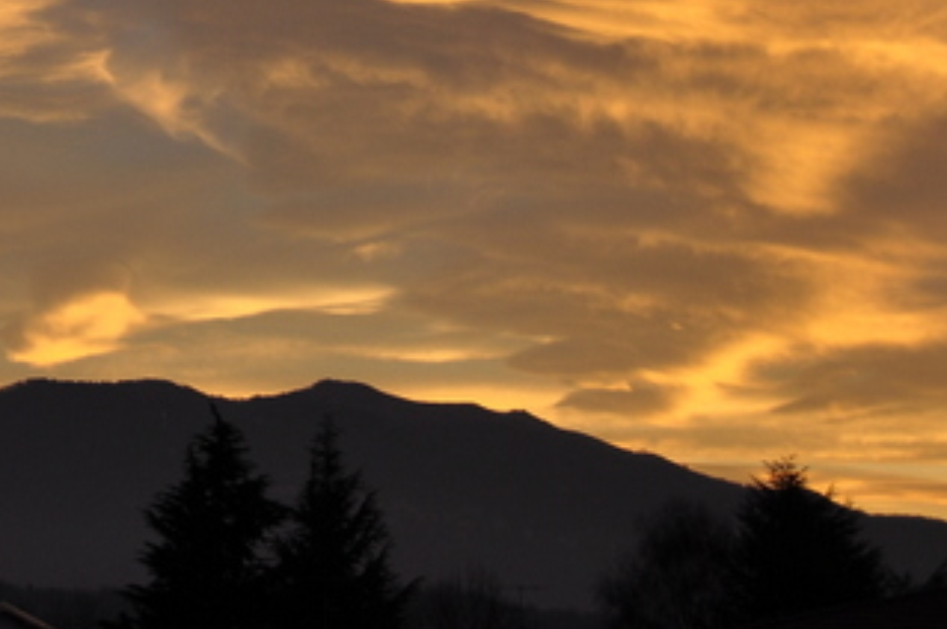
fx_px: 4546
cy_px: -92
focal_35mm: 173
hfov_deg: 11.7
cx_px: -128
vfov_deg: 7.9
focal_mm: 46
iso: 200
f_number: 5.6
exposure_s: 1/125
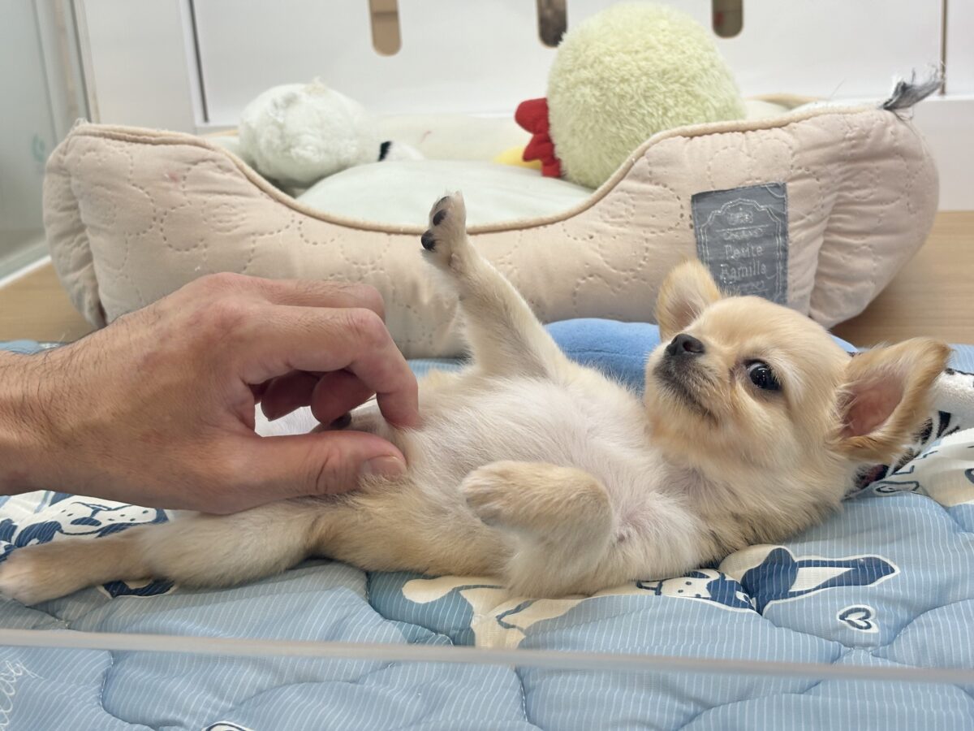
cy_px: 366
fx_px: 1463
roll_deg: +3.1
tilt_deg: -17.8
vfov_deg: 28.0
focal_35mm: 52
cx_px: 487
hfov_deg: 36.8
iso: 50
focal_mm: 5.96
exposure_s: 1/100
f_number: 1.6
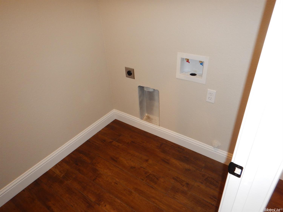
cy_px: 106
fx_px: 196
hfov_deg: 71.6
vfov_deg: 56.8
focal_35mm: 24
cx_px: 142
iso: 200
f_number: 2.8
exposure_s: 1/30
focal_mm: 4.3
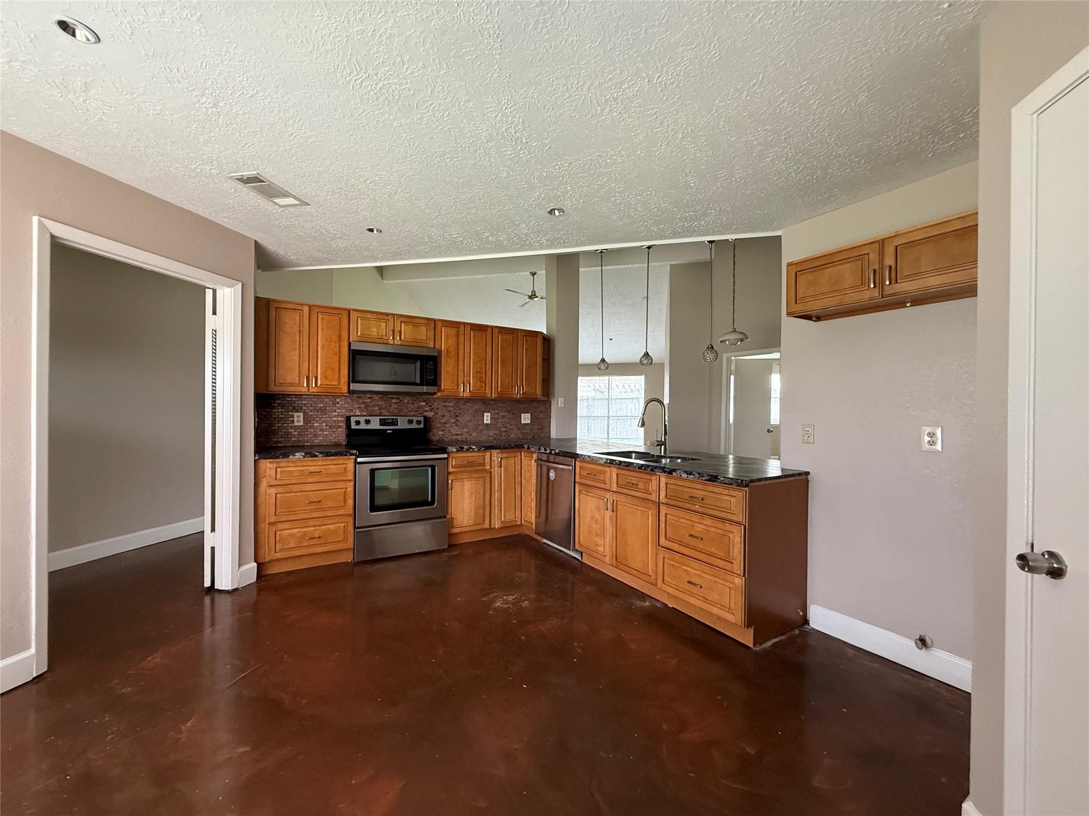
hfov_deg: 102.1
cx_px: 544
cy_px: 408
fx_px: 440
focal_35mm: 14
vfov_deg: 85.7
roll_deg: -0.3
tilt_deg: +0.0
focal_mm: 2.22
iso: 400
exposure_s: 1/60
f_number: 2.2
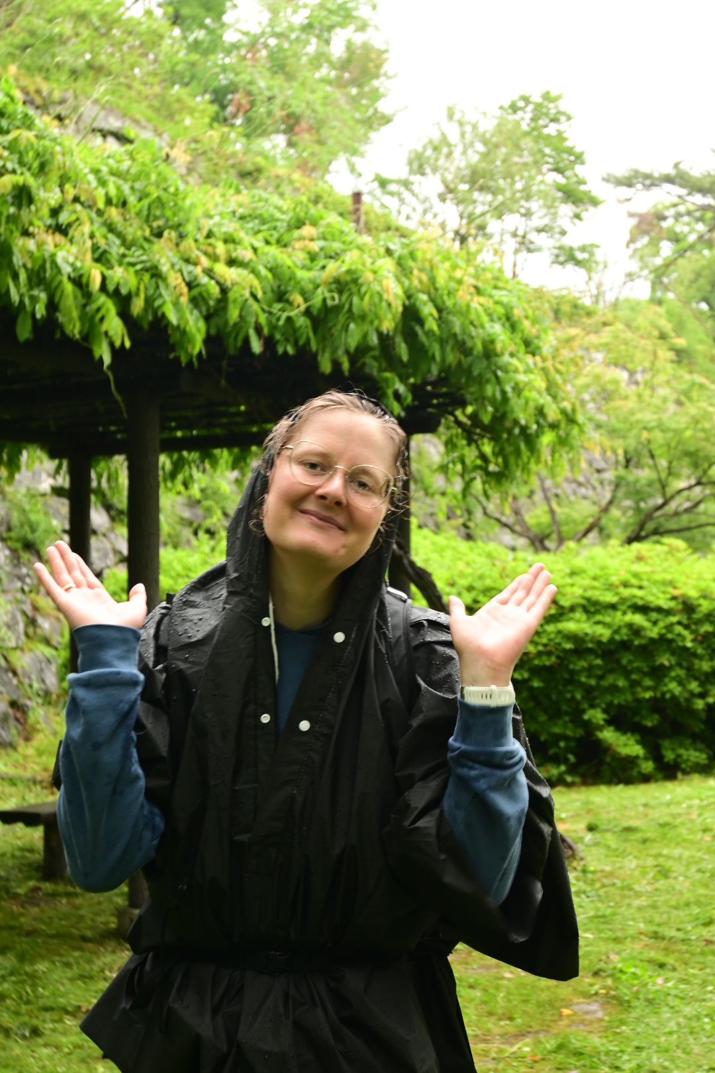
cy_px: 536
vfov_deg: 40.5
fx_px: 1452
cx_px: 358
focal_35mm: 49
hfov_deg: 27.7
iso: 320
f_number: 5
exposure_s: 1/4
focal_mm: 32.5
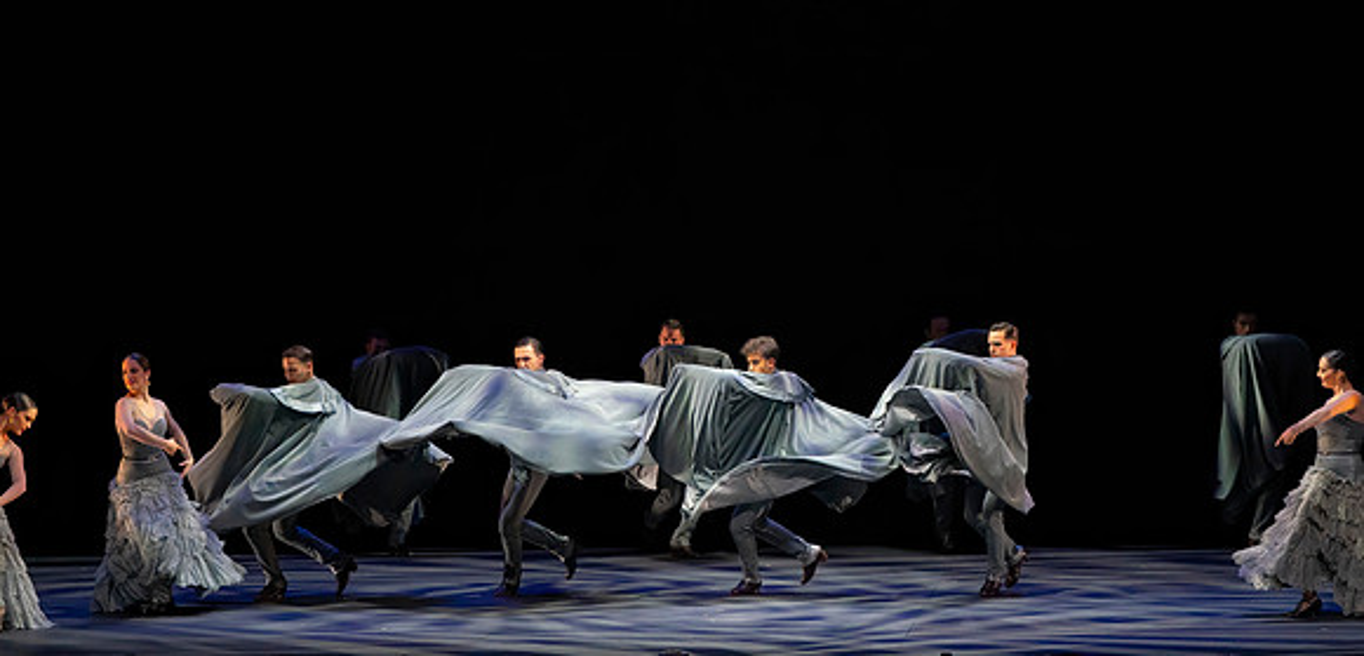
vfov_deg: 6.4
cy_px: 454
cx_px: 682
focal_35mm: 167
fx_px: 5833
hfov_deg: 13.3
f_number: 5.6
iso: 10000
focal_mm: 154
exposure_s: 1/400
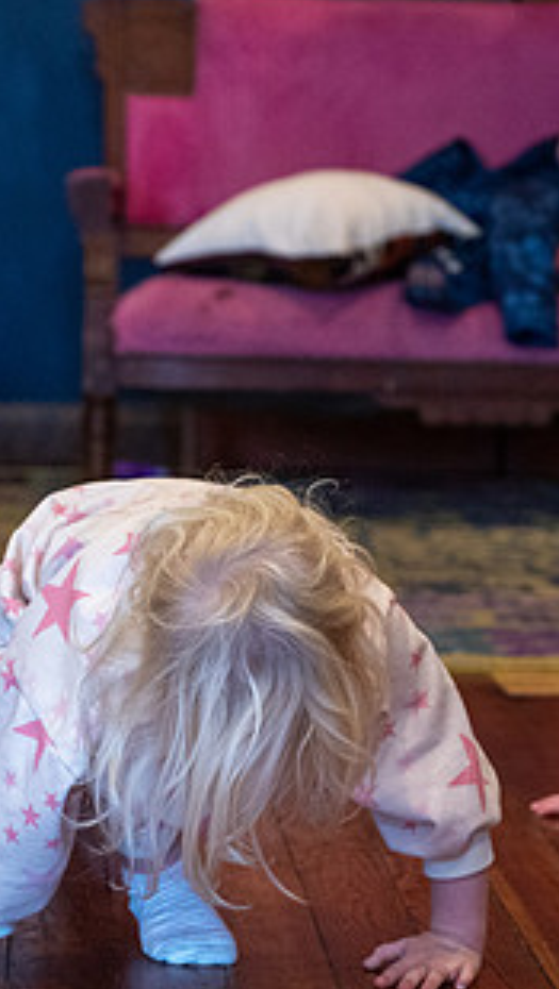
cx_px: 182
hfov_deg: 8.9
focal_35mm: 137
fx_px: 3600
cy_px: 584
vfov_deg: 15.7
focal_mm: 70
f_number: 4
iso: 3200
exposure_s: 1/125
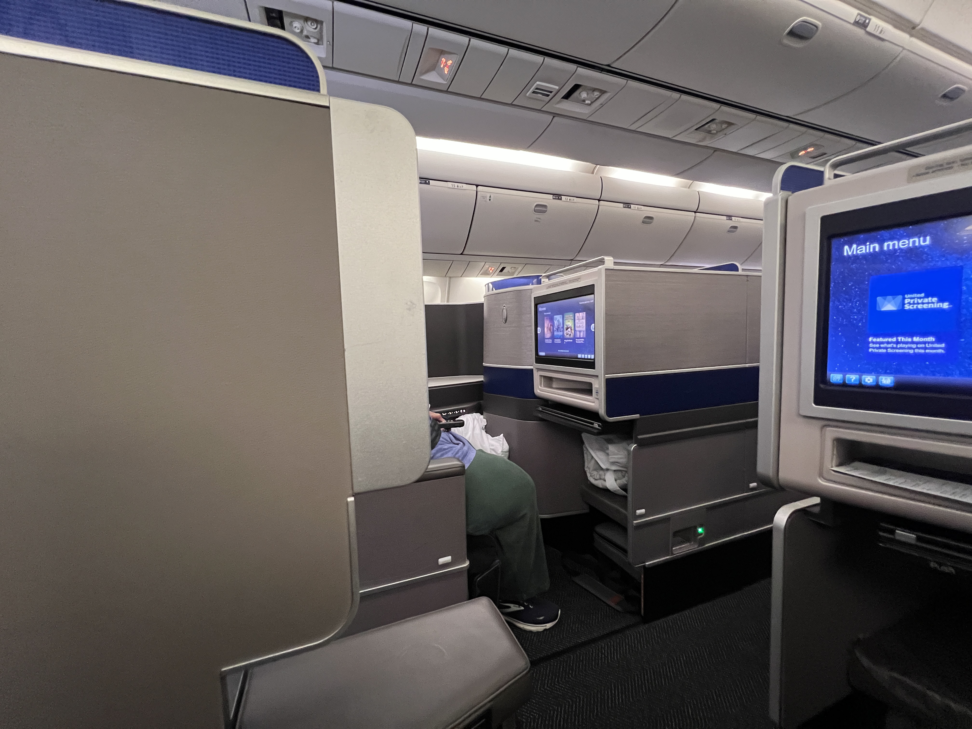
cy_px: 364
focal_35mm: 13
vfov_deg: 89.9
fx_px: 365
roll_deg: +1.7
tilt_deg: -3.4
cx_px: 486
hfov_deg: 106.2
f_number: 1.8
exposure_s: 1/57
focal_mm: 1.57
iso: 640
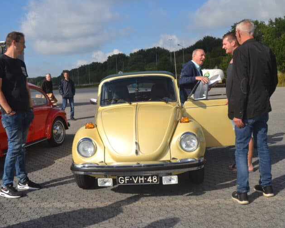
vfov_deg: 39.2
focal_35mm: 38
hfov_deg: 47.8
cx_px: 123
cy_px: 113
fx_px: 321
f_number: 11
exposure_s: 1/200
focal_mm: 22
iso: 100
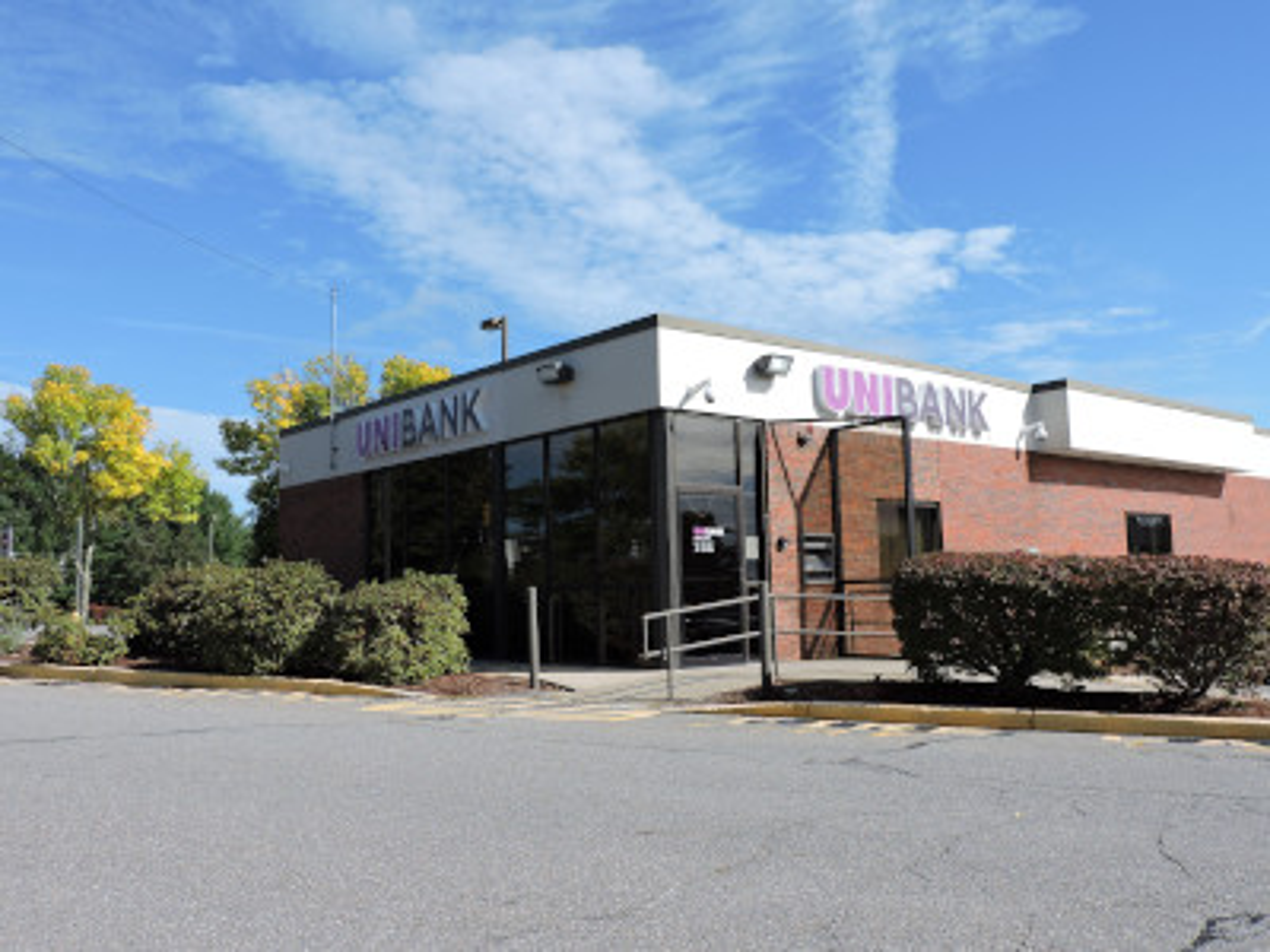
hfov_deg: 60.0
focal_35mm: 30
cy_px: 476
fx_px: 1101
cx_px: 635
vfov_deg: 46.8
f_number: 3.1
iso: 100
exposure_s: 1/1250
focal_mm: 5.4
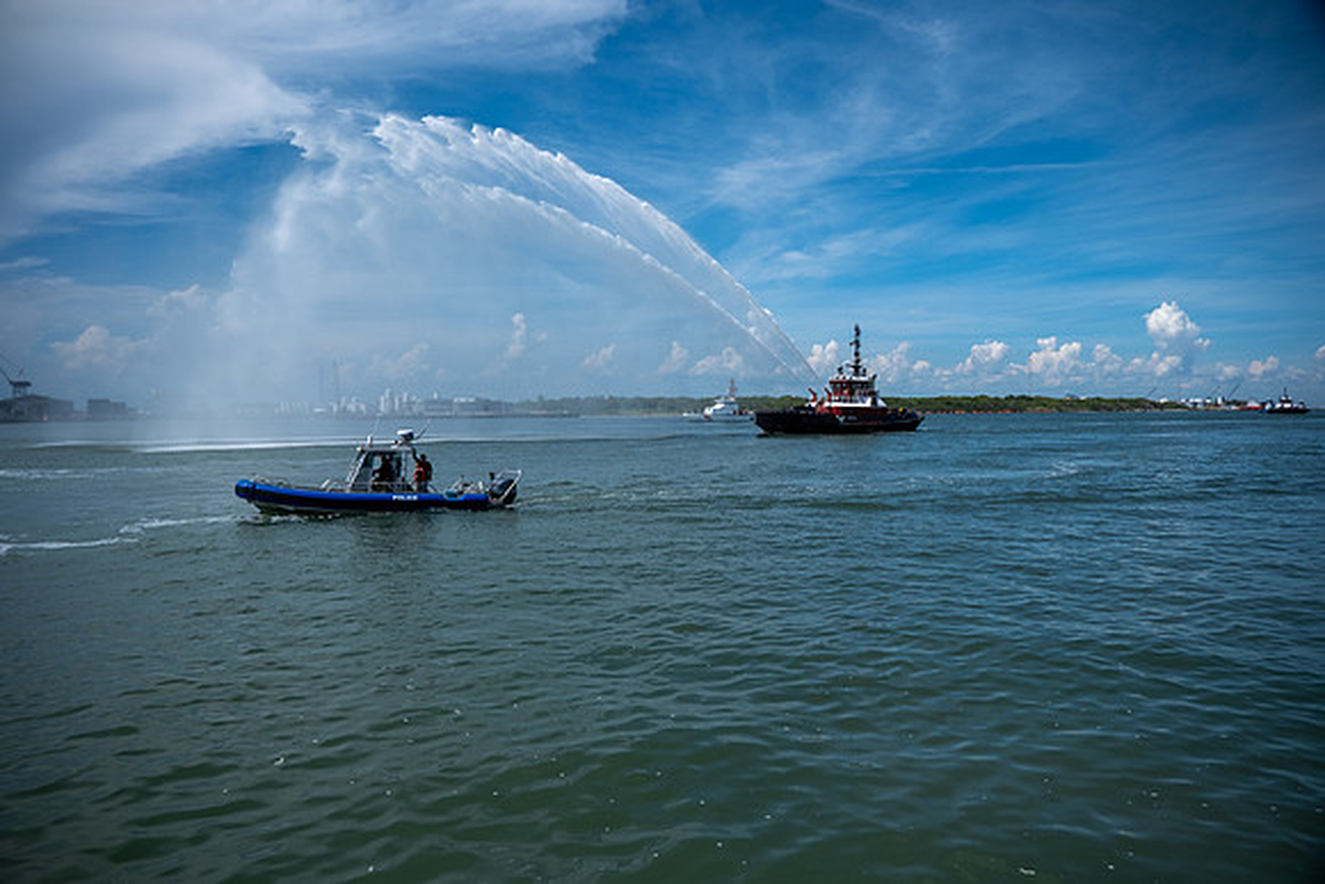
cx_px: 662
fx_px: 883
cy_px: 442
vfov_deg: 53.2
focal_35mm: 24
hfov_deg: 73.7
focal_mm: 16
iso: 160
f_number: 4
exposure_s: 1/3500
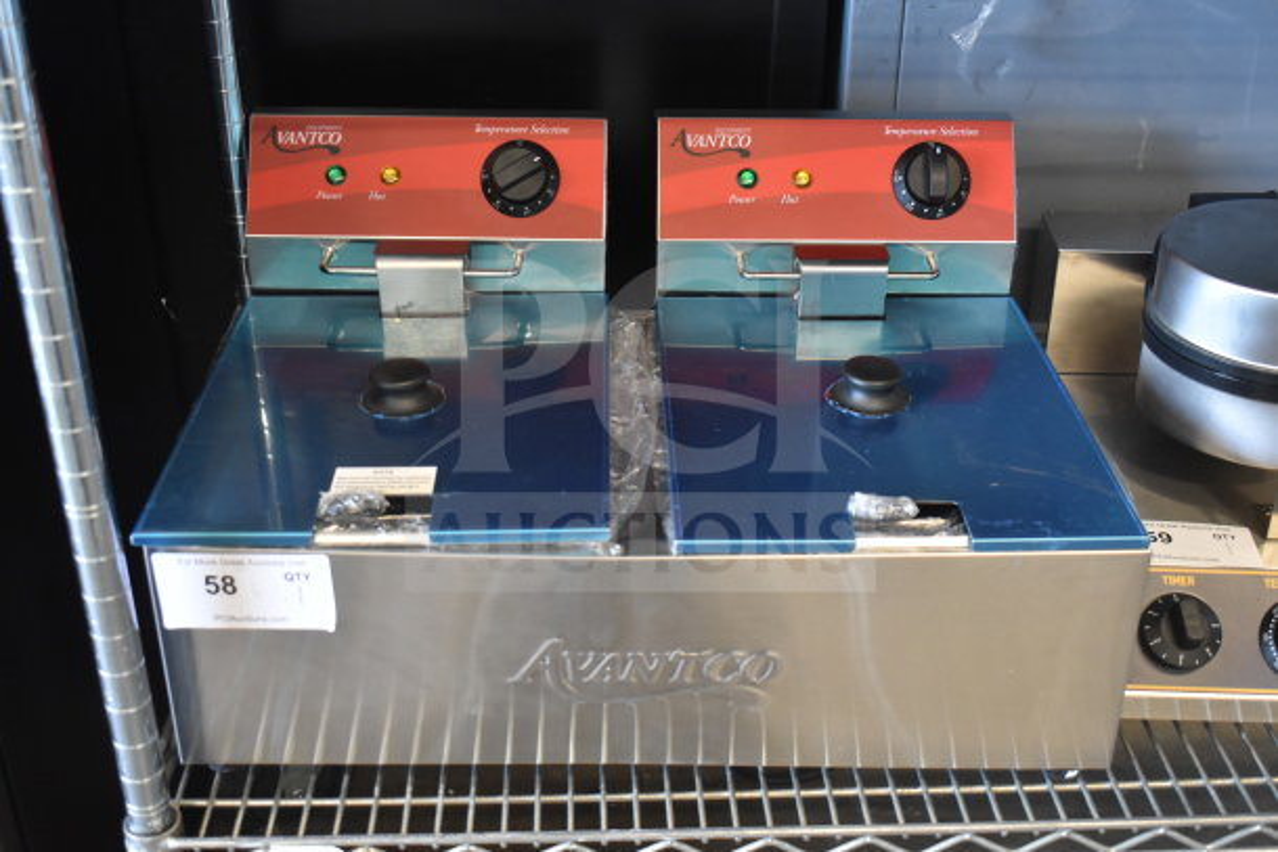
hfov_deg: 45.0
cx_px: 639
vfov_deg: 30.9
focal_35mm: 44
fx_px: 1545
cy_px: 426
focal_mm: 29
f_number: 4.2
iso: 1800
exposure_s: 1/50
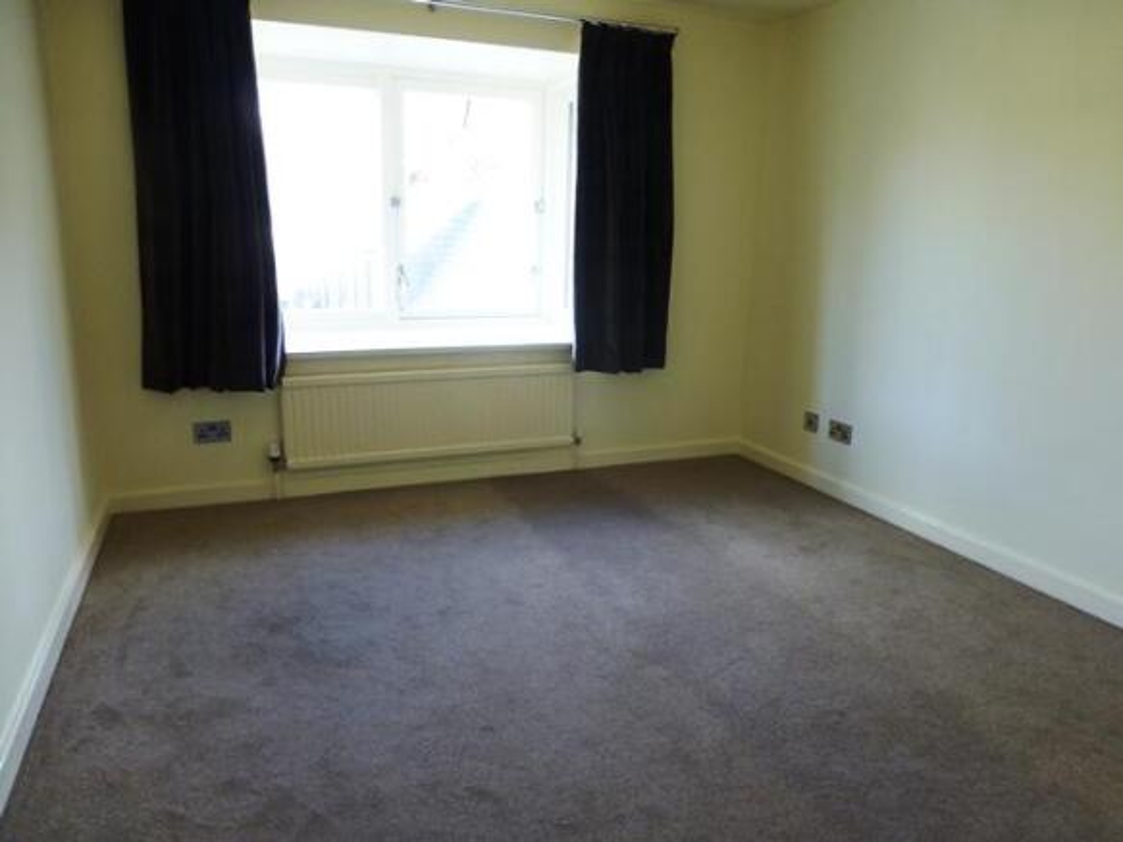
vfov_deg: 56.8
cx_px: 562
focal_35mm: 24
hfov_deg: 71.6
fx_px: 778
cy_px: 421
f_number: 3.3
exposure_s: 1/60
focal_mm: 4.3
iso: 200
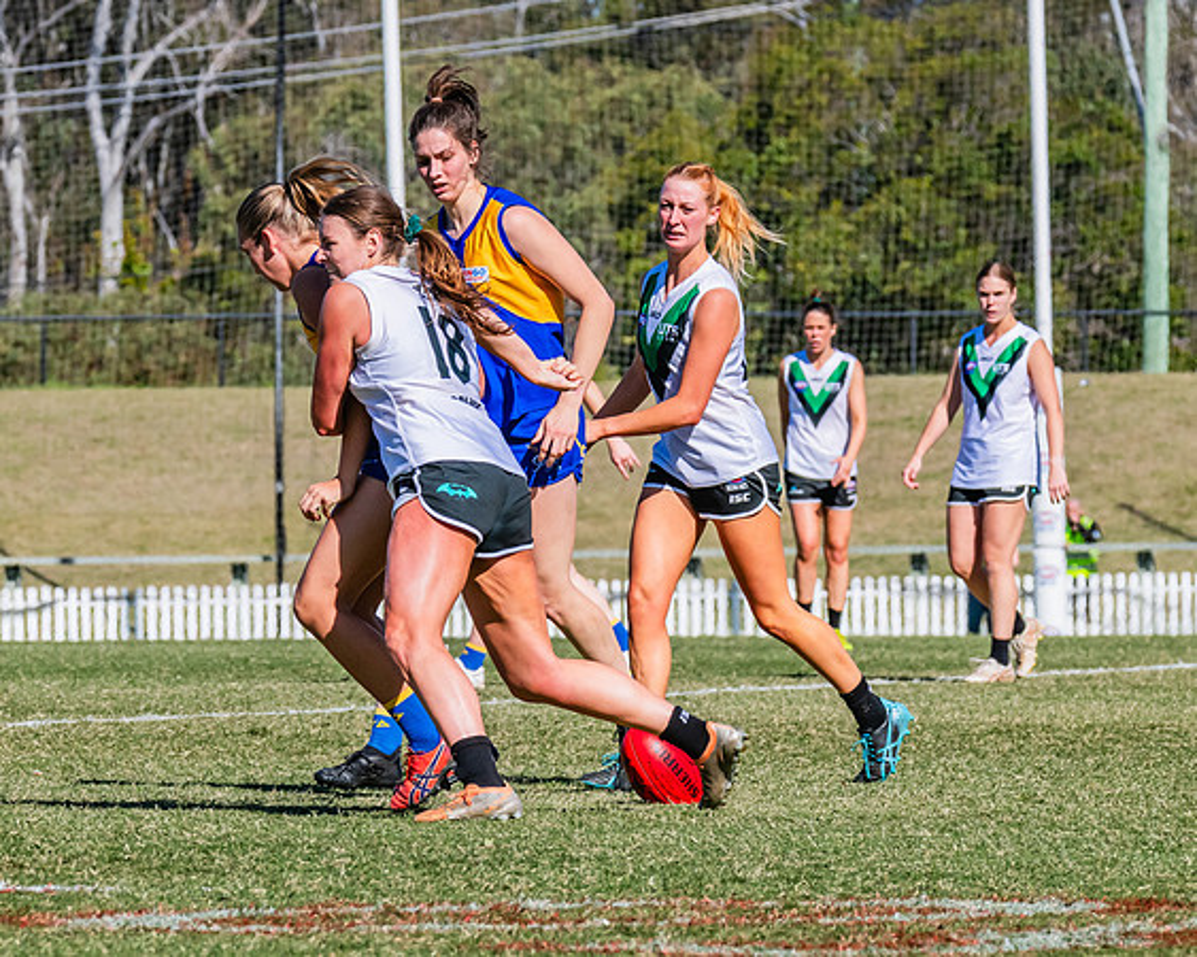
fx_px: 15324
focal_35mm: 433
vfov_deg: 3.6
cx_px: 392
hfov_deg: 4.5
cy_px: 456
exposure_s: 1/1250
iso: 640
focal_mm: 250
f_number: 11
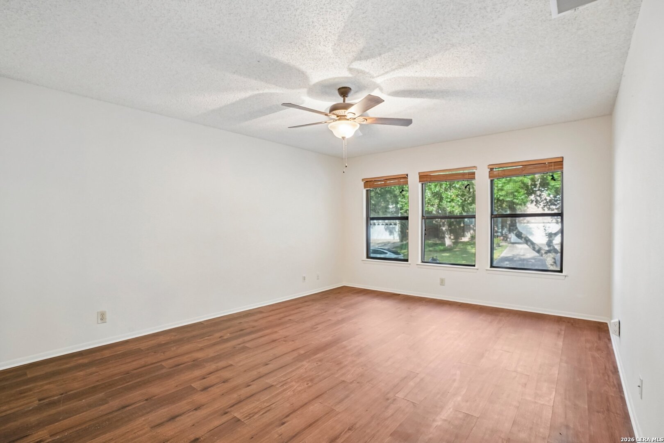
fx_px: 295
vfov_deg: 73.7
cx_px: 332
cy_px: 222
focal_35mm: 16
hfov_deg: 96.7
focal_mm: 16
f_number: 9
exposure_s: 1/2.5
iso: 400
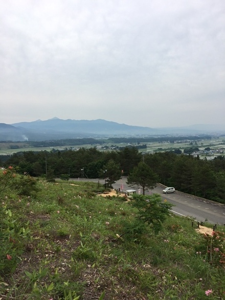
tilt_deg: -5.0
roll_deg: +1.0
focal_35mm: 29
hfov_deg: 48.2
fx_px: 251
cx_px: 112
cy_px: 150
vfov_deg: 61.7
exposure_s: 1/1012
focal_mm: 4.15
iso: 25
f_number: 2.2
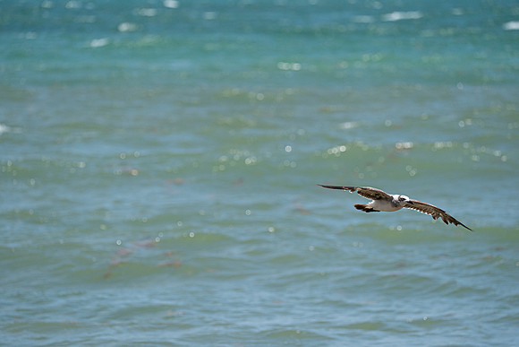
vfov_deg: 3.4
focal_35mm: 400
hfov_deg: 5.2
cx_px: 260
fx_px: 5768
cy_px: 174
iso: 640
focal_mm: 400
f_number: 10
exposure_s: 1/1250
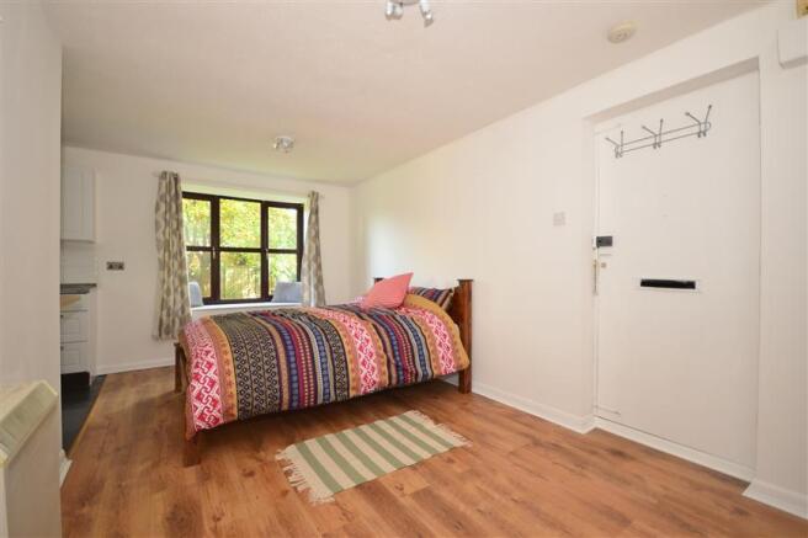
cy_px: 269
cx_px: 404
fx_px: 337
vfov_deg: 77.3
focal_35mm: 15
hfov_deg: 100.4
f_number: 5
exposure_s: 1/10
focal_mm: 10
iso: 200
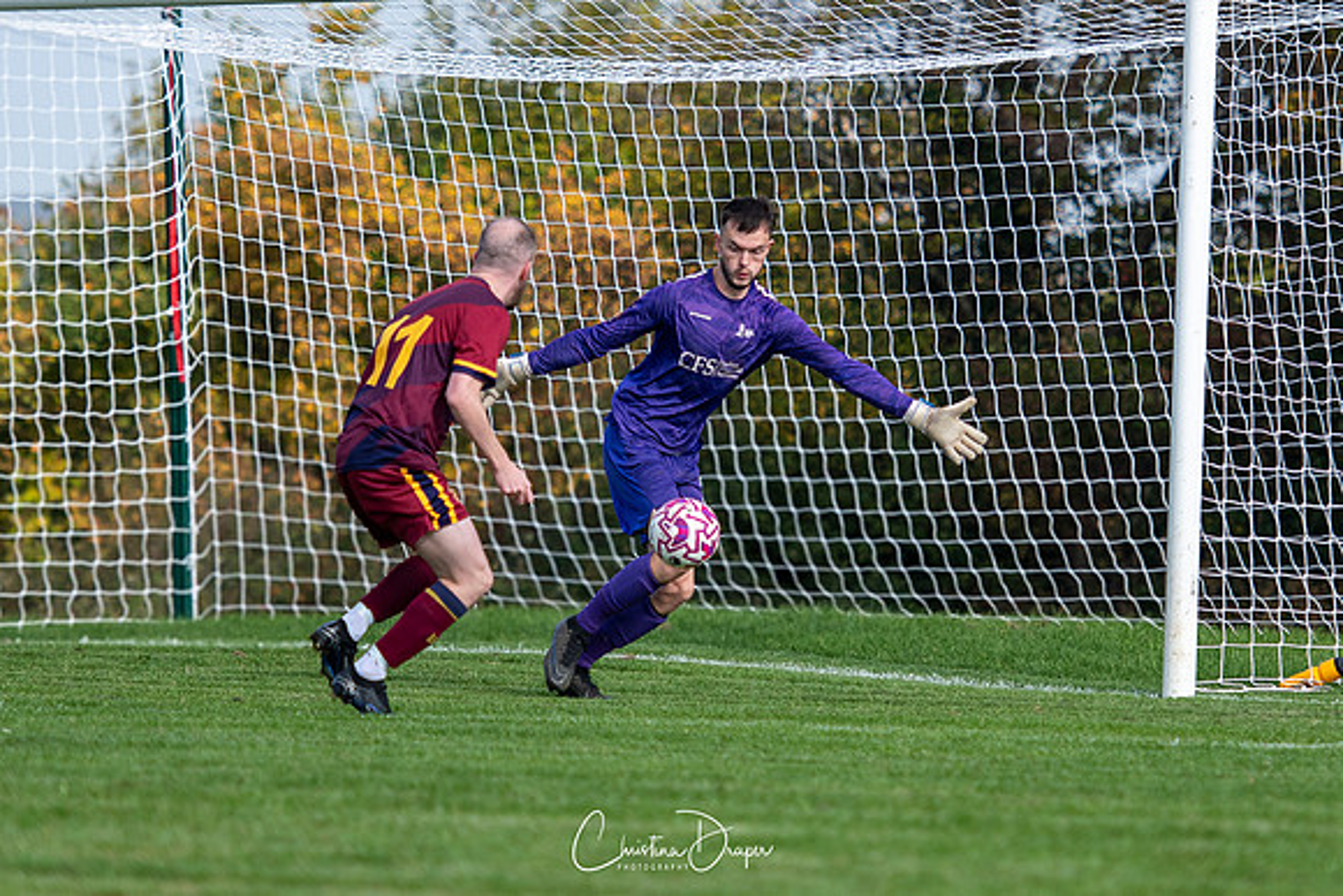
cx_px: 773
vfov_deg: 4.2
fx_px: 12207
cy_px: 361
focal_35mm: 327
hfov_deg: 6.3
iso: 200
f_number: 2.8
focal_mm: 140
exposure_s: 1/2500
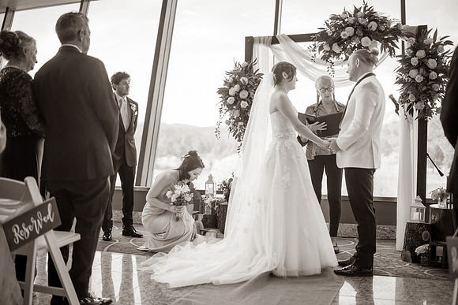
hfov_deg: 54.0
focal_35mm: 35
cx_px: 229
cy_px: 152
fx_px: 450
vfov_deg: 37.5
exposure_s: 1/250
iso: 100
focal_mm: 35
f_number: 1.4
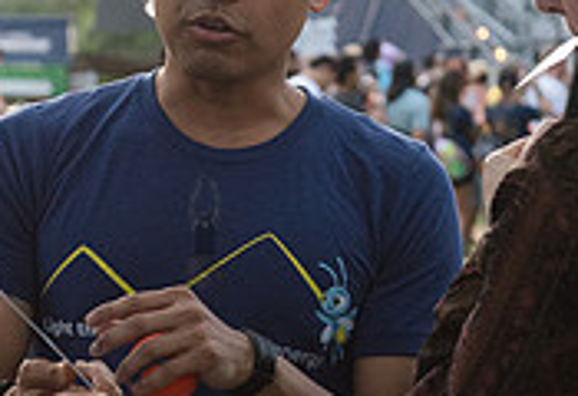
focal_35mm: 226
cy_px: 225
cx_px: 98
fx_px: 3660
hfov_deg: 9.0
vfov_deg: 6.2
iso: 2000
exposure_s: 1/250
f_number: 4.5
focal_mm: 62
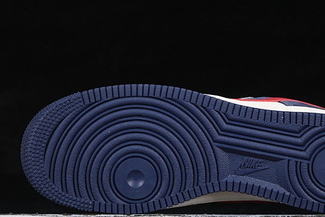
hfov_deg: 17.5
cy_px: 108
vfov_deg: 11.7
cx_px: 208
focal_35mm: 117
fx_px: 1057
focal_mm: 50
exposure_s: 1/60
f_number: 6.3
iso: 160
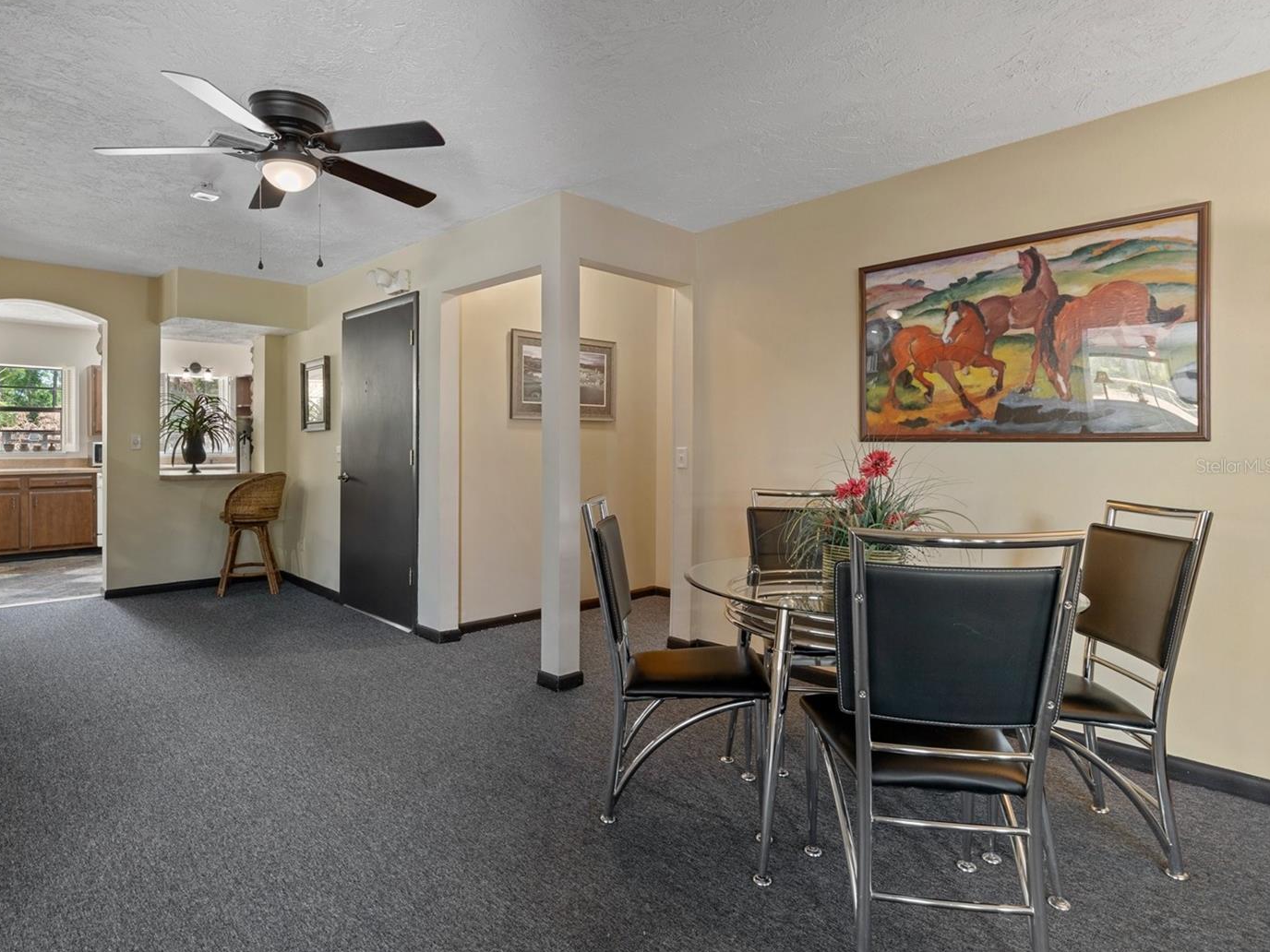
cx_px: 540
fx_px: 697
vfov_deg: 68.7
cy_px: 466
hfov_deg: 84.1
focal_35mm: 19
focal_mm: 17
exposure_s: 2
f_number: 9
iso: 320
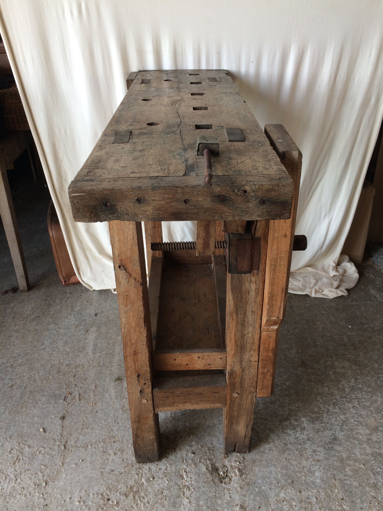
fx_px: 428
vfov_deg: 61.7
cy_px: 256
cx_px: 192
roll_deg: +0.4
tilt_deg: -32.4
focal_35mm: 29
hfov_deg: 48.2
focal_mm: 4.15
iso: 40
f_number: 2.2
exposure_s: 1/50
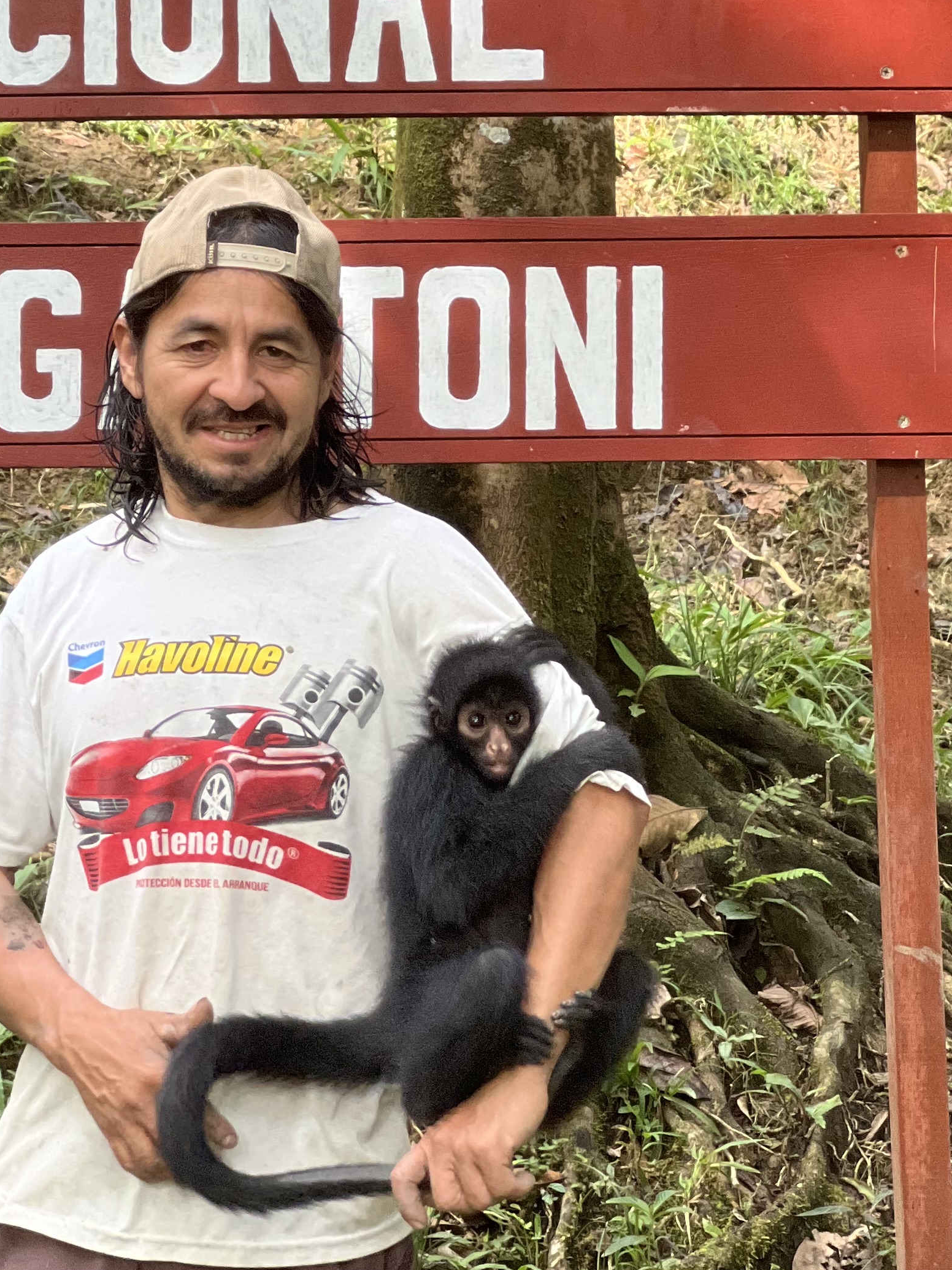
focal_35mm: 150
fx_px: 5501
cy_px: 307
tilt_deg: +0.6
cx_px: 317
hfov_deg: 9.9
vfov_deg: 13.1
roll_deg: +0.4
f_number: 2.8
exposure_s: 1/121
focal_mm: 9
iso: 160
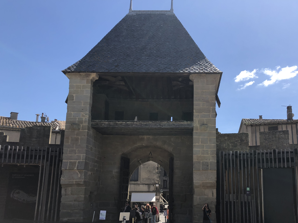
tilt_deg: +12.1
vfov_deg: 41.6
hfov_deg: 53.6
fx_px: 293
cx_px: 179
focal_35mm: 34
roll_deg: +0.4
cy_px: 132
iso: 20
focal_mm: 4
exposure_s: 1/1656
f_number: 1.8
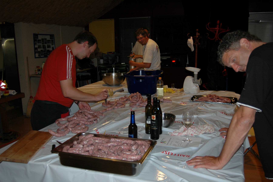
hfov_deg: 55.1
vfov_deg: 38.3
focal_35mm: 34
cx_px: 136
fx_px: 261
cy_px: 91
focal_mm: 23
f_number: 3.8
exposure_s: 1/60
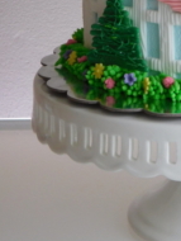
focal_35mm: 134
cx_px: 217
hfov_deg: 10.9
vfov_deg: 14.4
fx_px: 932
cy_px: -27
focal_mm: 9
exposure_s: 1/40
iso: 125
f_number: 3.8
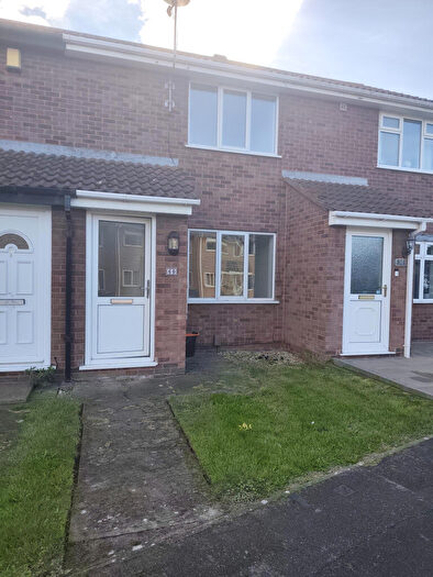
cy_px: 288
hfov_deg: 58.9
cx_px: 216
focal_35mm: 23
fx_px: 383
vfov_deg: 73.9
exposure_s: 1/528
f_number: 1.65
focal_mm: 6.19
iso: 50
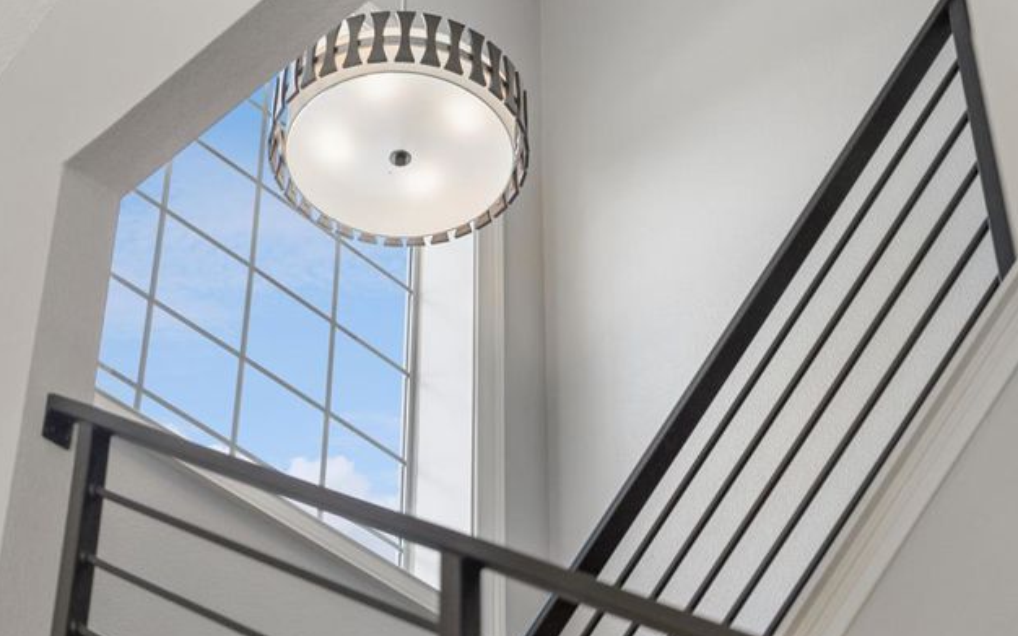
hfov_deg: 24.1
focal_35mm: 86
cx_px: 537
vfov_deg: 15.2
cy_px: 349
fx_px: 2386
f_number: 2.8
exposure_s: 1/250
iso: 160
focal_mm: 50
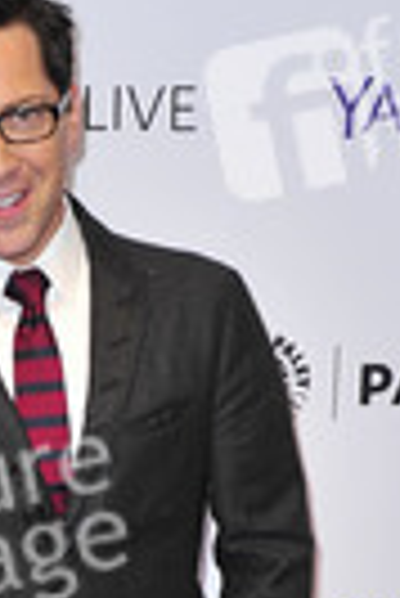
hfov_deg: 14.1
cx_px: 29
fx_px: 1596
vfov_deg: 19.6
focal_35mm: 96
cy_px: 769
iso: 400
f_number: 4
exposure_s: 1/320
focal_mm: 32
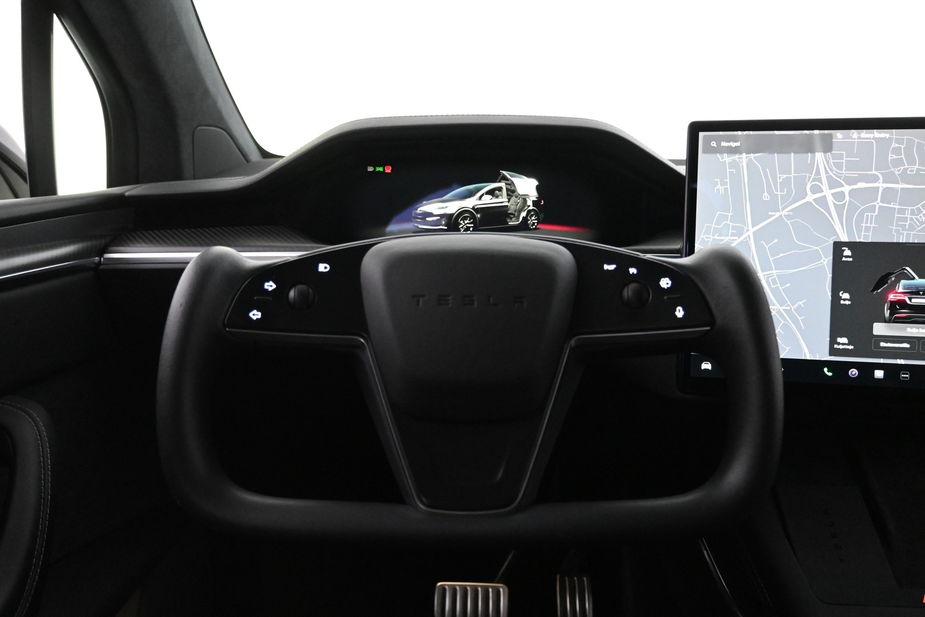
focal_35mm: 31
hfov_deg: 60.7
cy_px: 308
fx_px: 790
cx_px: 462
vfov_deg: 42.6
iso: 5000
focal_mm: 20.5
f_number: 3.8
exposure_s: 1/30
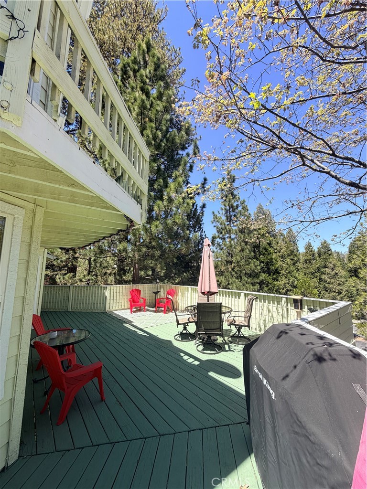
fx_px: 198
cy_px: 244
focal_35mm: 14
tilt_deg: +8.3
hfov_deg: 85.7
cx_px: 184
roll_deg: -0.1
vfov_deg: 102.1
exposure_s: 1/717
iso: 40
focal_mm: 2.22
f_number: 2.2
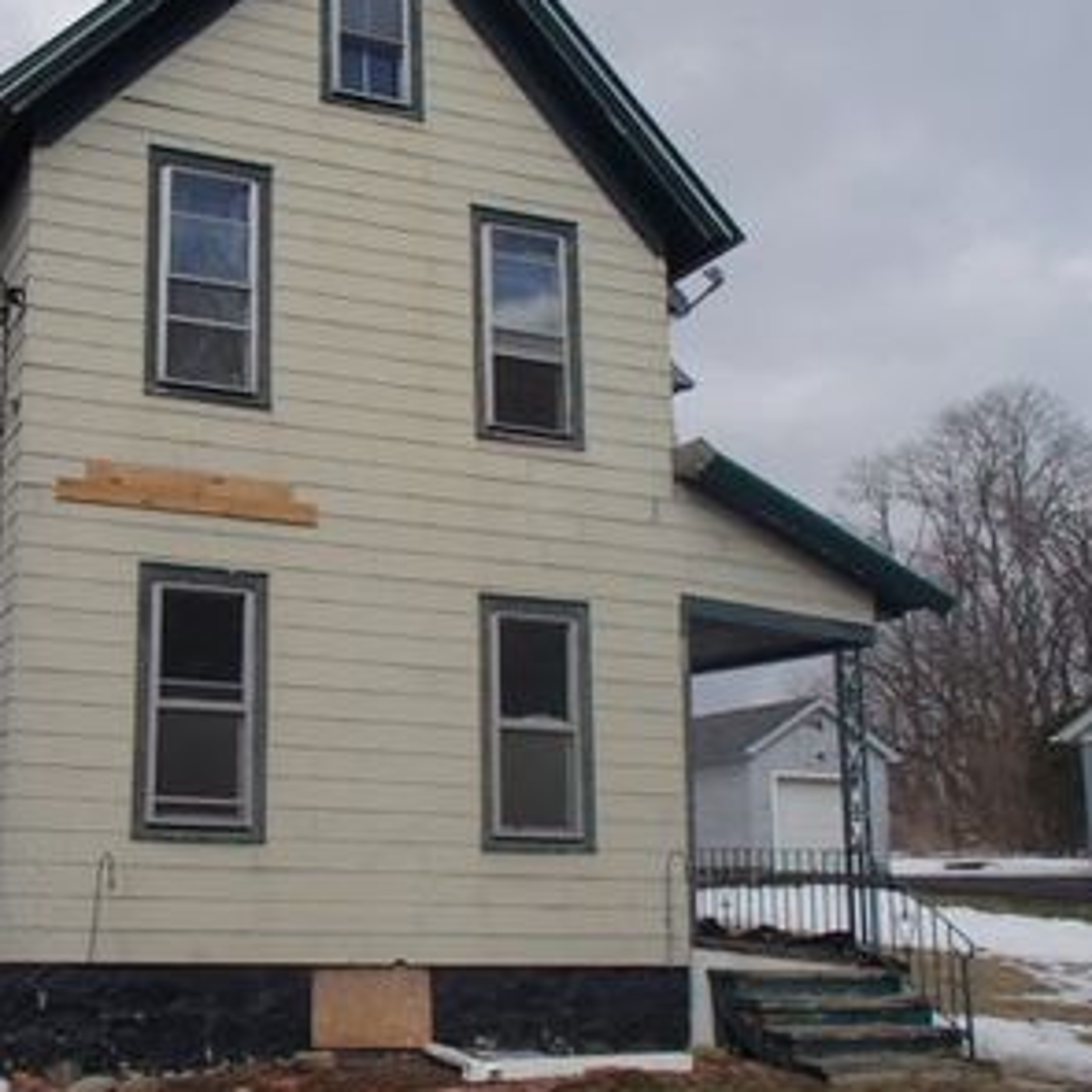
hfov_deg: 38.4
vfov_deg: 40.0
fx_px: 1499
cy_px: 616
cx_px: 207
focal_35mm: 42
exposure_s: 1/200
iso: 100
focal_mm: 5
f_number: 11
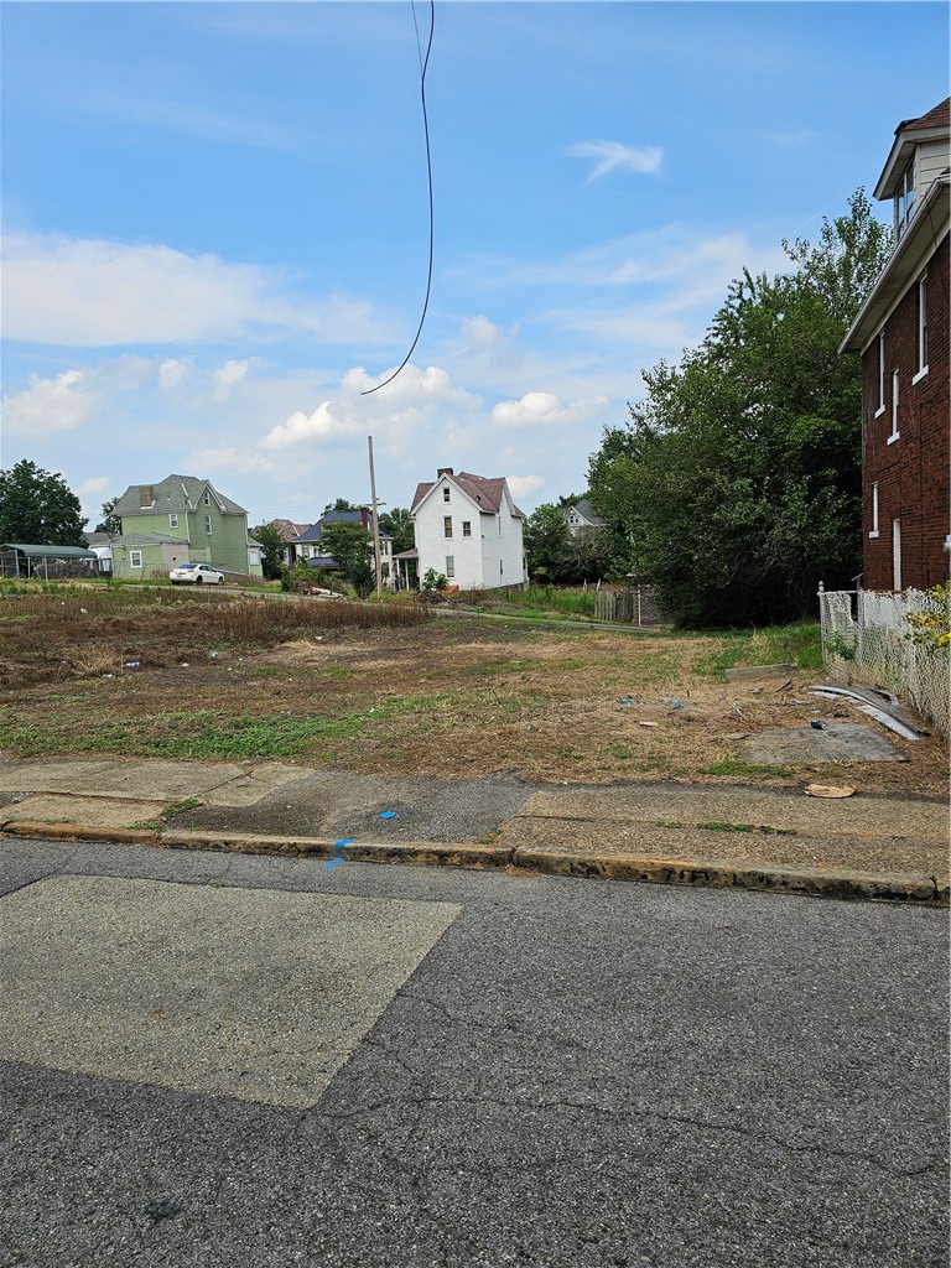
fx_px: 843
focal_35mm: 23
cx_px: 476
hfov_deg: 58.9
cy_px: 634
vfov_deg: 73.9
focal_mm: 6.3
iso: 10
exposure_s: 1/781
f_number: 1.7
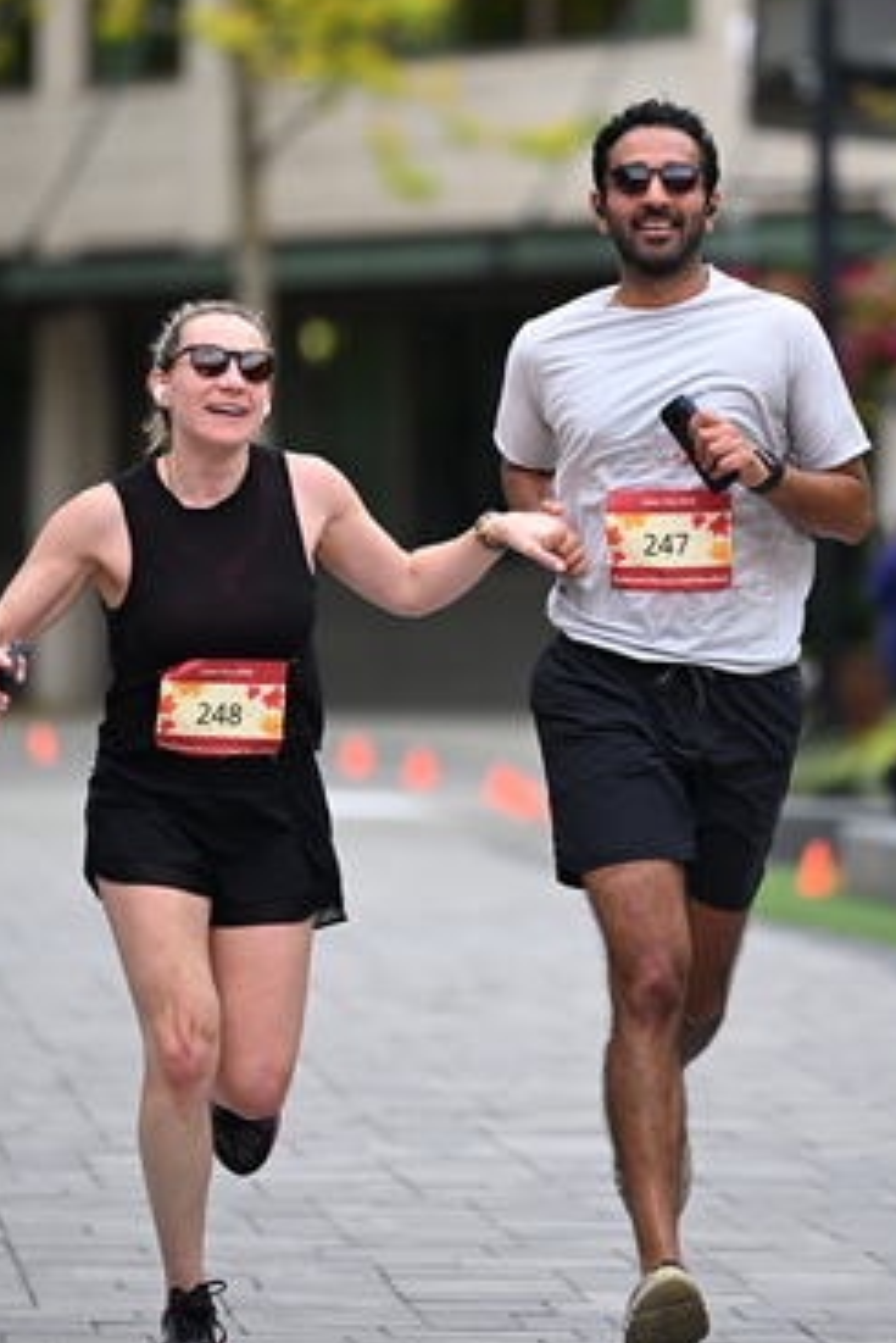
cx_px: 507
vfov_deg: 6.9
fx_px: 11189
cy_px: 439
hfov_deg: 4.6
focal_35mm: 300
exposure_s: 1/2000
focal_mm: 200
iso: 640
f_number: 2.8
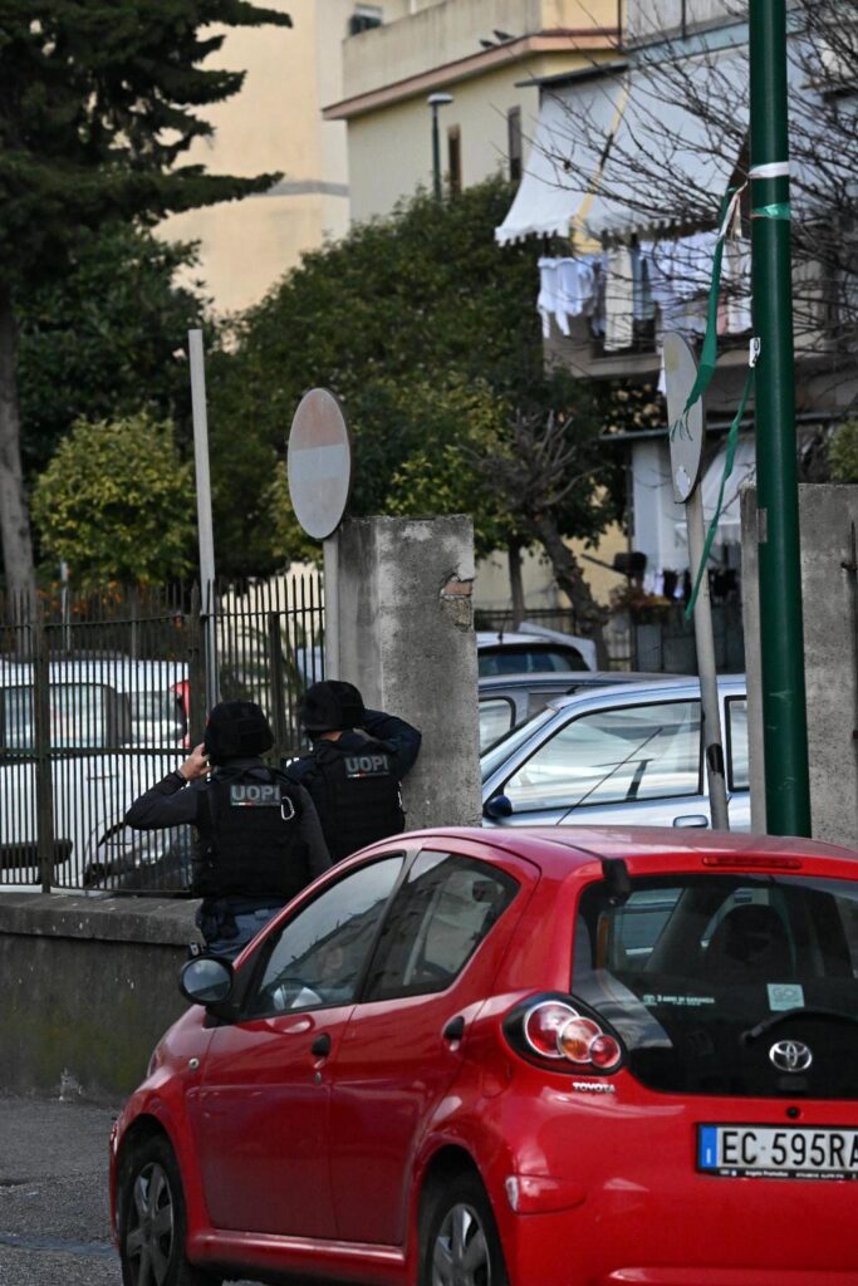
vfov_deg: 9.8
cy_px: 643
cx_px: 429
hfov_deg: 6.5
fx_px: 7504
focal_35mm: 210
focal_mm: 210
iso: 10000
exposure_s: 1/13000
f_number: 9
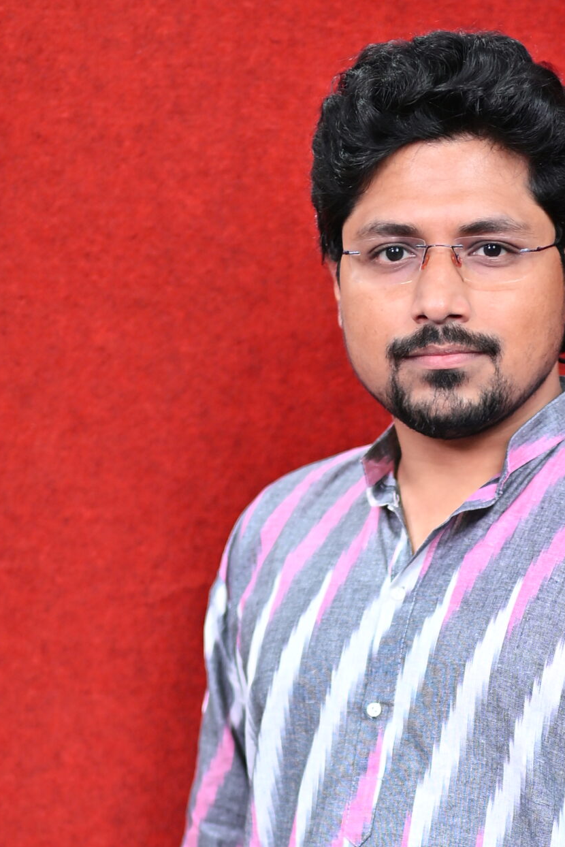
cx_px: 486
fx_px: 2517
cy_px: 784
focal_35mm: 107
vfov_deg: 18.7
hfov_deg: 12.7
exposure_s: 1/100
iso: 125
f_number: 1.4
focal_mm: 35
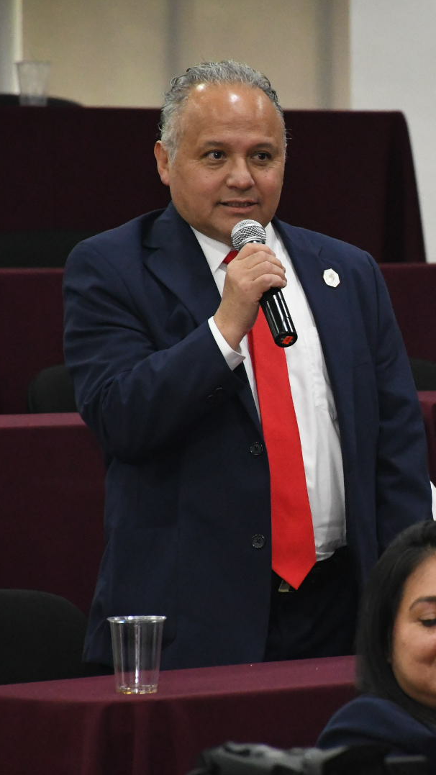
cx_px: 460
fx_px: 6801
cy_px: 387
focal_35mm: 331
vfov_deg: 6.5
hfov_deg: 3.7
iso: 6400
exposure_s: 1/125
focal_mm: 140
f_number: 5.6
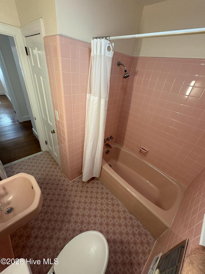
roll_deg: -6.7
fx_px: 111
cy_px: 137
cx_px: 102
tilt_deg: -31.3
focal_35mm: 14
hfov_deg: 85.7
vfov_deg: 102.1
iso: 250
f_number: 2.2
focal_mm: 2.22
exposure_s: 1/60
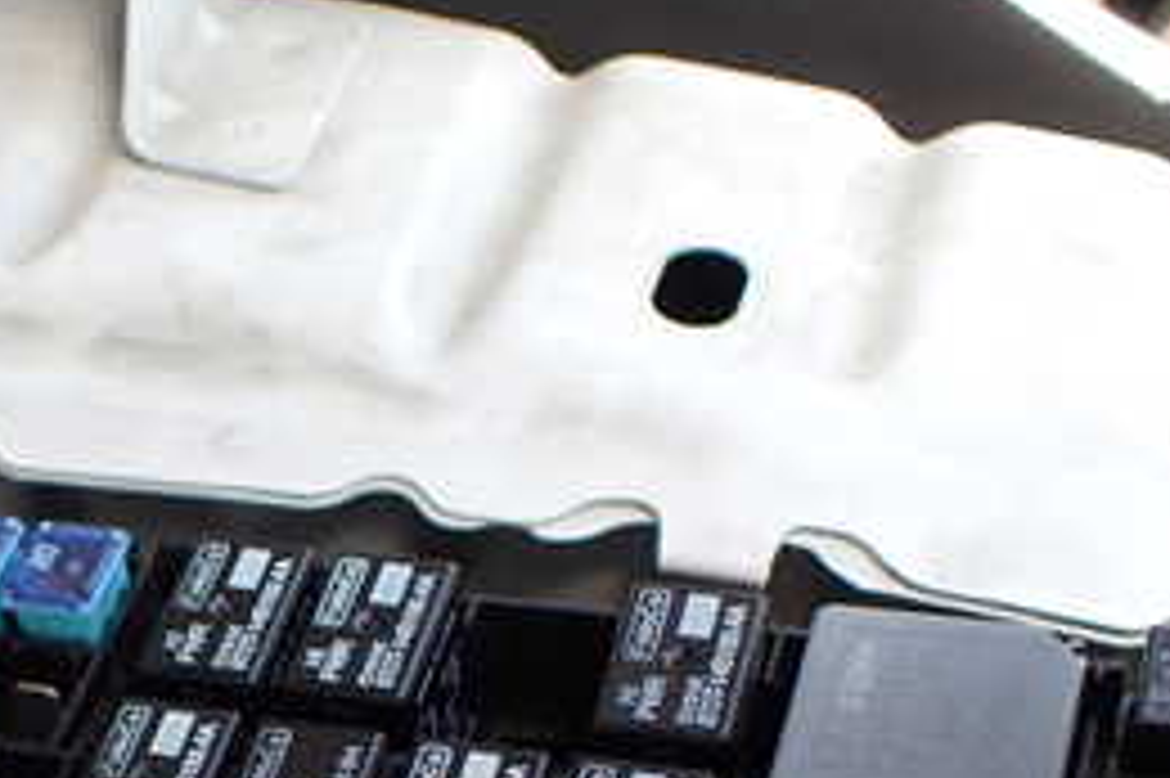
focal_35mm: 72
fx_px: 2338
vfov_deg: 18.1
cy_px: 881
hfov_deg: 27.2
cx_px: 144
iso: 100
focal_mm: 5.4
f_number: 2.3
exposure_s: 1/200
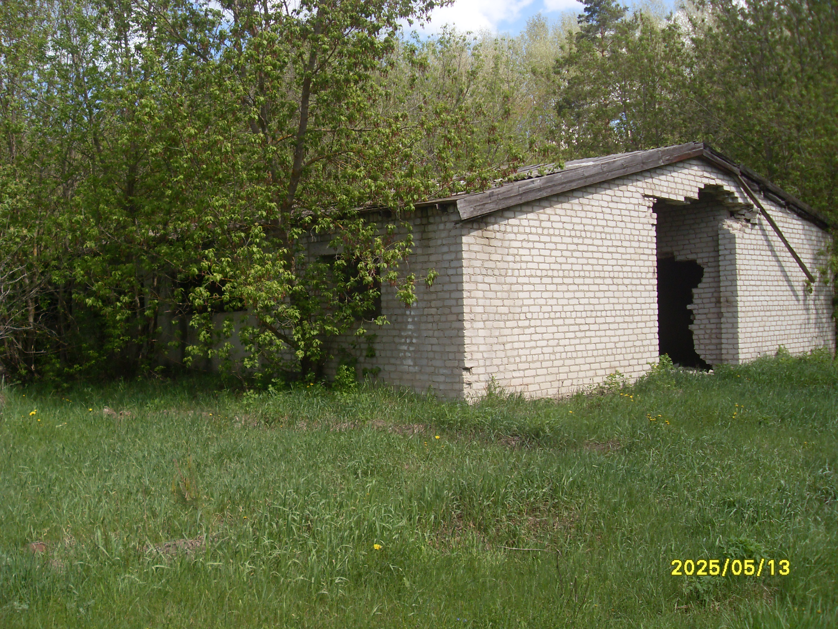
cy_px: 314
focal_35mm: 35
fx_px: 847
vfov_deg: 40.7
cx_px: 419
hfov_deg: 52.6
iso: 80
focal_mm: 6.3
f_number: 7
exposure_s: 1/125
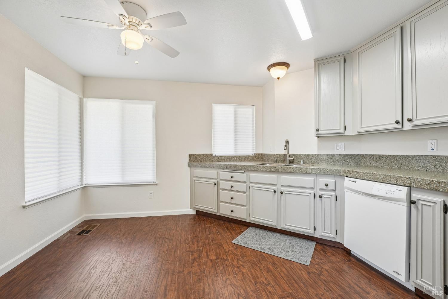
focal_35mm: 15
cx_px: 224
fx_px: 182
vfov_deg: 78.8
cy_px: 150
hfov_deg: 101.9
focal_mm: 14.6
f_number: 8
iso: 640
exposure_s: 1/30
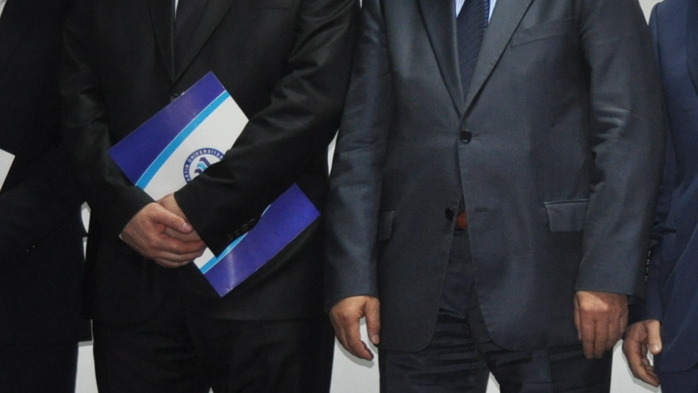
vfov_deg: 8.9
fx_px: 2517
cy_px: 217
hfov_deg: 15.7
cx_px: 516
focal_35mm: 136
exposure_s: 1/60
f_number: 4.2
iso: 800
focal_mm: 30
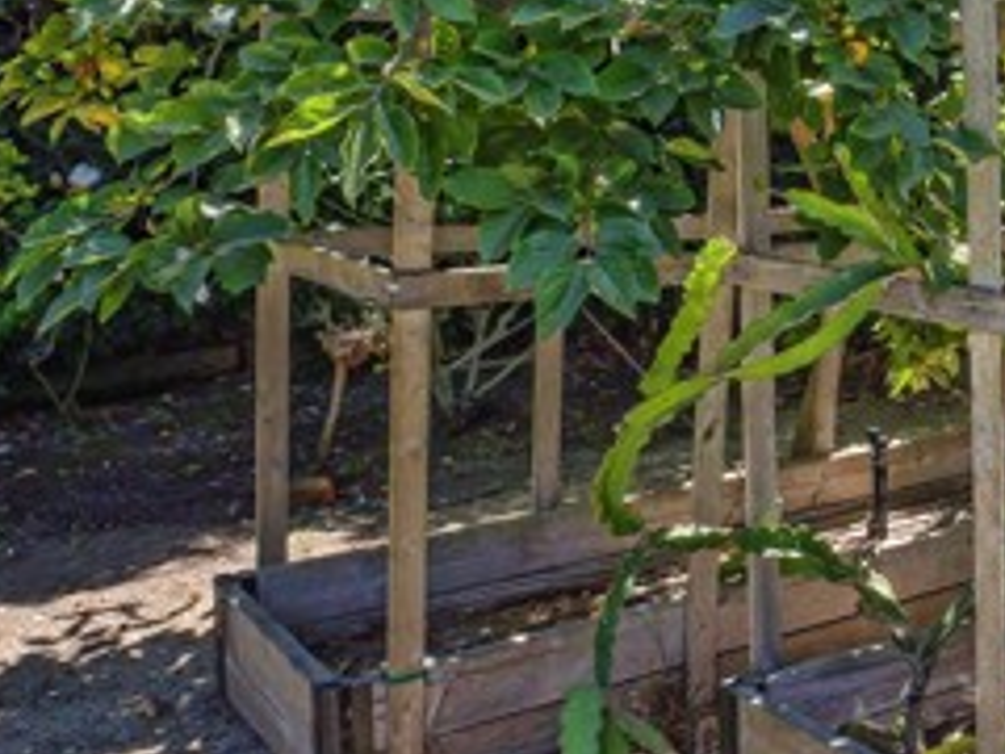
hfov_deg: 35.0
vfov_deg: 29.6
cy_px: 155
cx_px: 1059
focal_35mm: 48
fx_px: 1394
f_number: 14
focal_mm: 9
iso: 200
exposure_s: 1/60
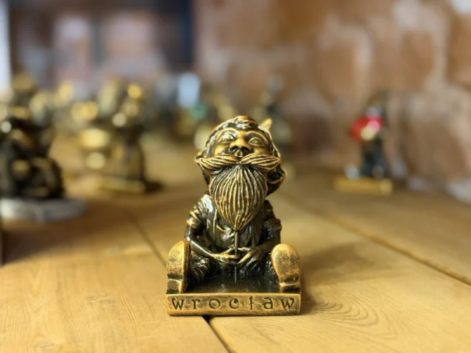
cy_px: 176
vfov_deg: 30.3
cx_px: 236
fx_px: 653
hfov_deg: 39.7
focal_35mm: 48
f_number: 1.78
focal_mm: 6.76
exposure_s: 1/25
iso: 640
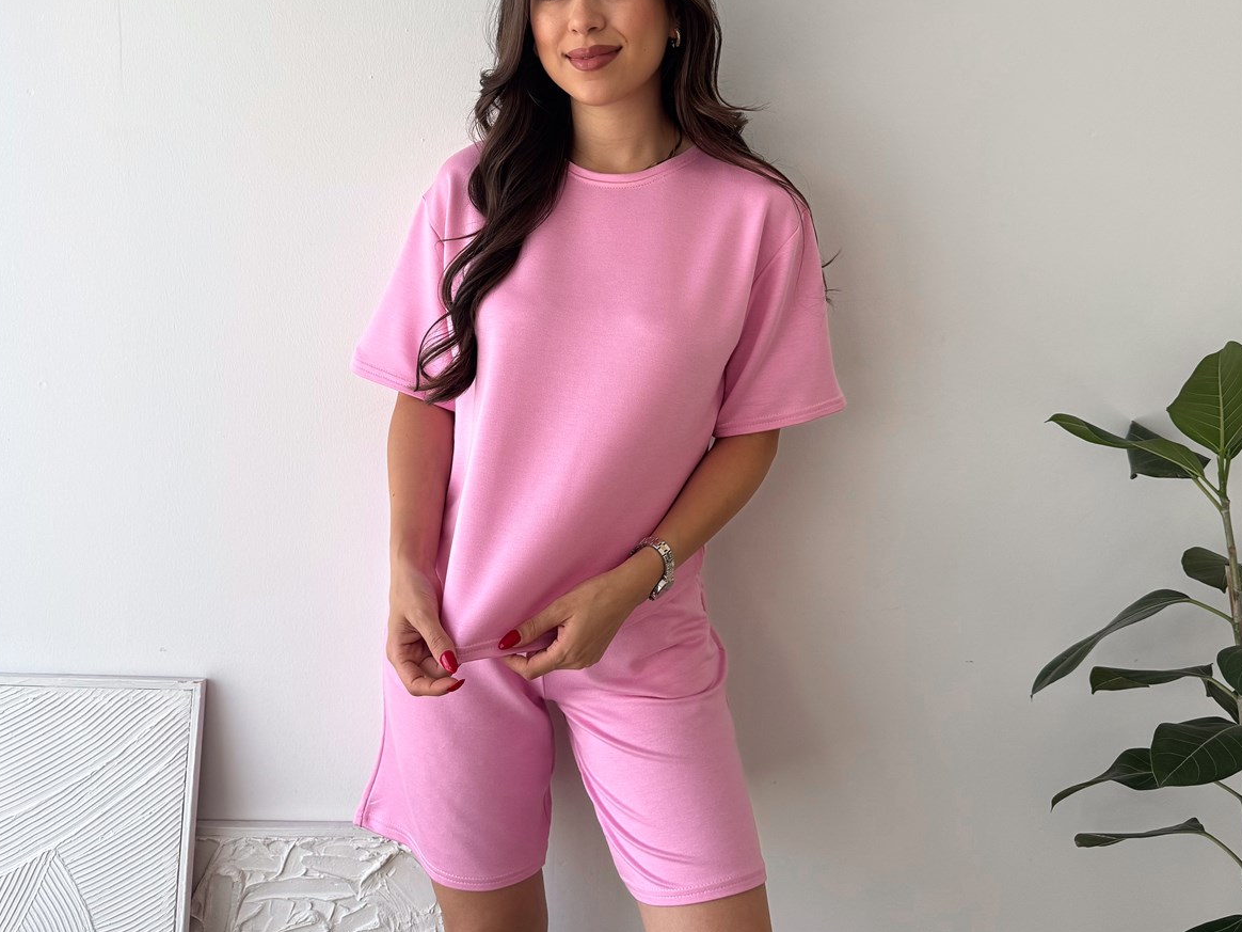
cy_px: 302
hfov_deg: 55.3
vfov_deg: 42.3
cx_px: 608
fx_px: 1184
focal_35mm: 33
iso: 125
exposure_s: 1/120
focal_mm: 6.76
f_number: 1.8
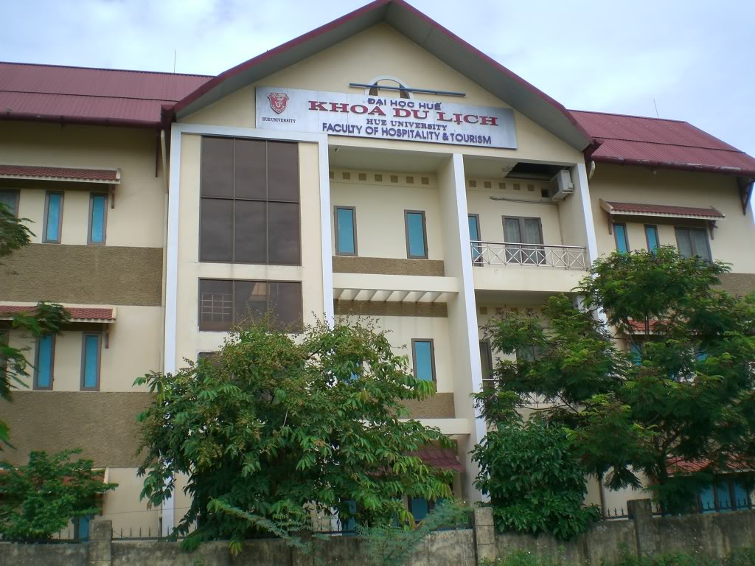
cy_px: 283
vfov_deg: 37.7
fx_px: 829
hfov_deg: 49.0
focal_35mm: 38
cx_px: 378
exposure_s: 1/400
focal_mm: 6.3
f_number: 4.4
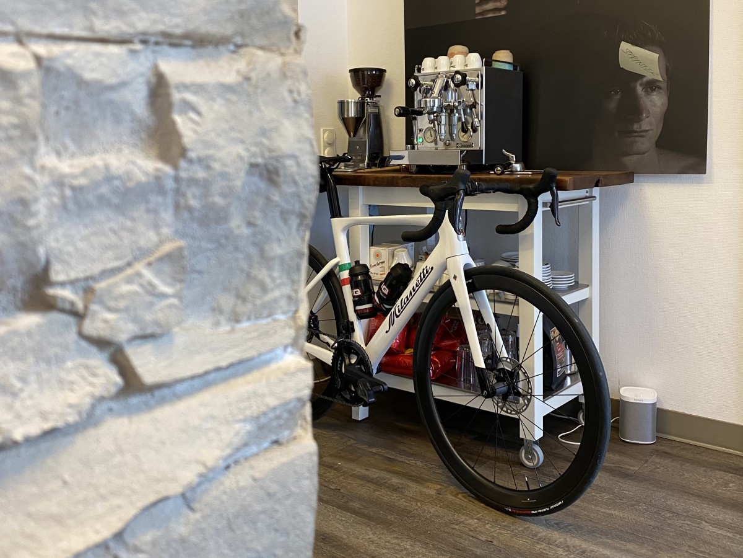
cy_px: 279
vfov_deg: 53.1
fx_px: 558
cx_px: 372
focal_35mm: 26
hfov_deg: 67.3
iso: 250
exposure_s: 1/50
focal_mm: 4.25
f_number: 1.8
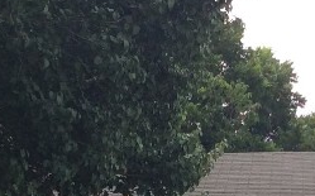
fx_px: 1201
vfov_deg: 8.9
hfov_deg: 14.8
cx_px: 30
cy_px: 355
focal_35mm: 140
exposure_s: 1/360
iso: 32
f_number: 2.4
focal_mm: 3.3
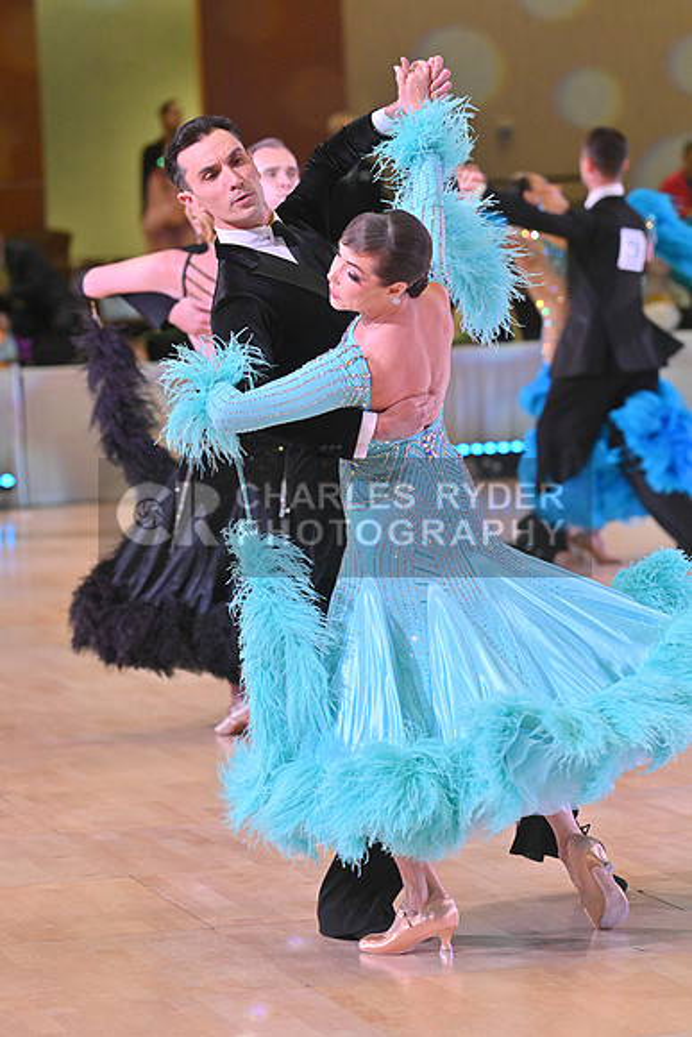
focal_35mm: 180
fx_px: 5186
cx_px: 346
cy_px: 518
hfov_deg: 7.6
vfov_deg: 11.4
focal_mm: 180
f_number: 5
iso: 4000
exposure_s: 1/400
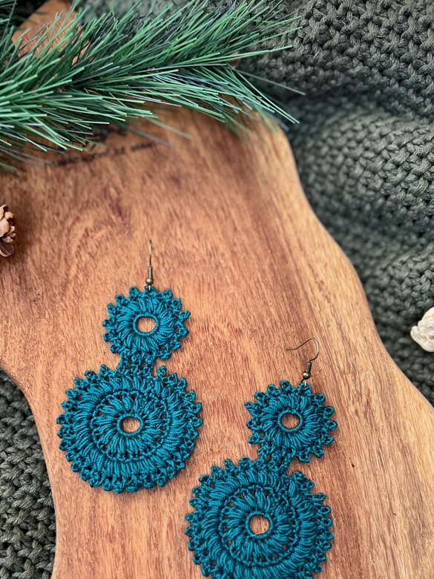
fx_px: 669
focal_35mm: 40
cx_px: 197
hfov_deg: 35.9
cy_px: 422
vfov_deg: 45.5
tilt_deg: -75.1
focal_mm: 5.7
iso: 500
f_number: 1.5
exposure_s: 1/60
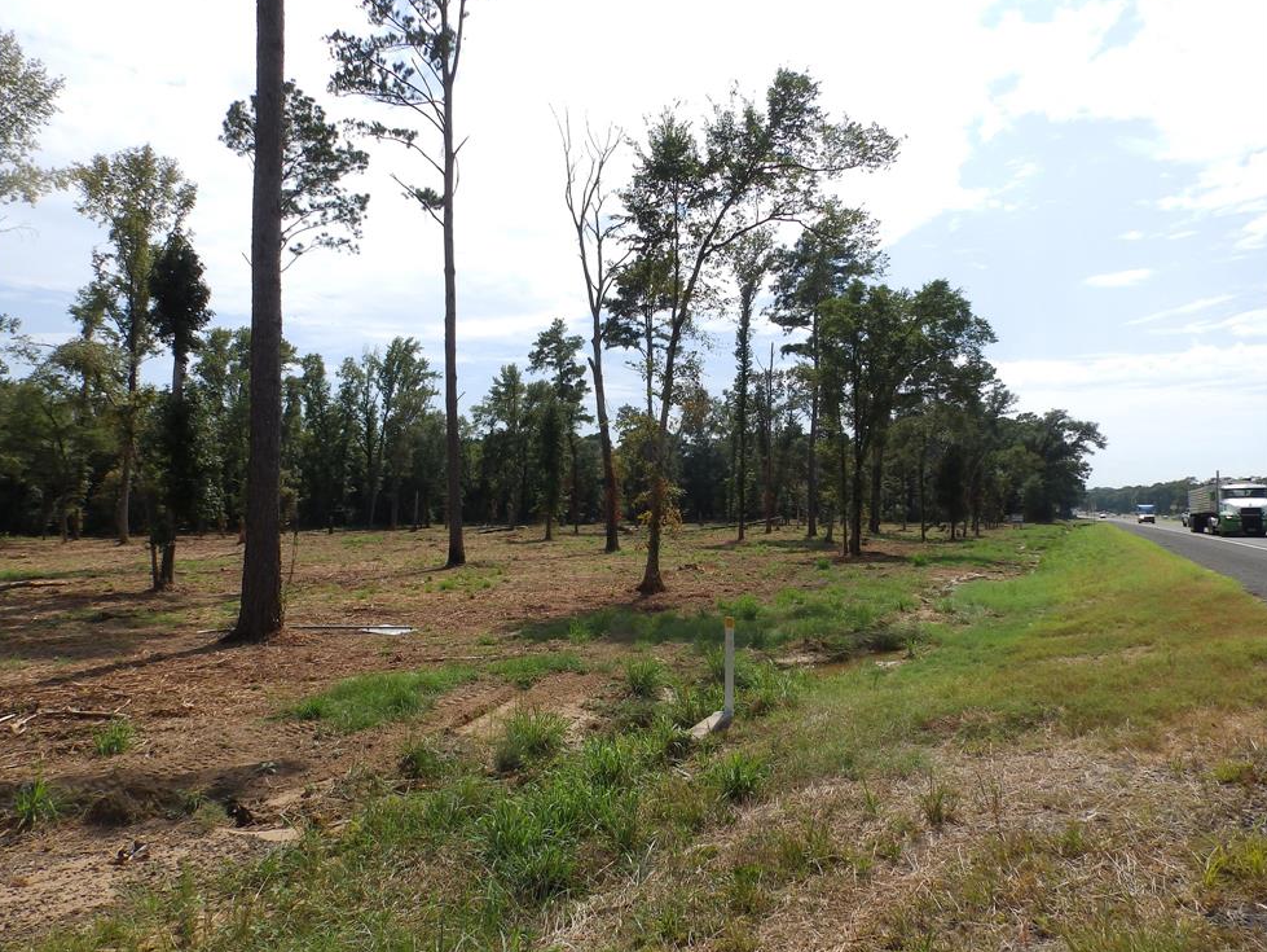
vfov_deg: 58.9
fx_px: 842
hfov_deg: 73.9
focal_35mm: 23
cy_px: 478
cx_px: 611
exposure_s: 1/640
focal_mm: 4
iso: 80
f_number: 5
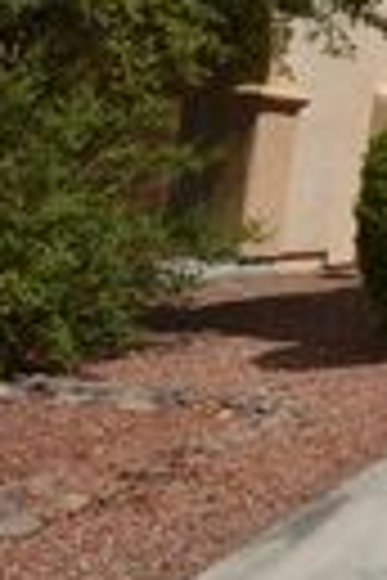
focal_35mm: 58
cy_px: 13
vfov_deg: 32.1
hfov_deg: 15.7
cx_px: 864
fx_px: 935
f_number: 13
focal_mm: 10
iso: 100
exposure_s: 1/200
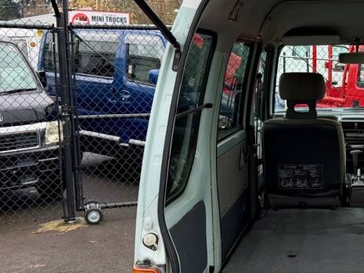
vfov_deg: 22.3
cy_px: 143
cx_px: 371
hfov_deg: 27.5
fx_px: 694
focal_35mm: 66
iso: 100
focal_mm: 6.76
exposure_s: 1/372
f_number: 1.78
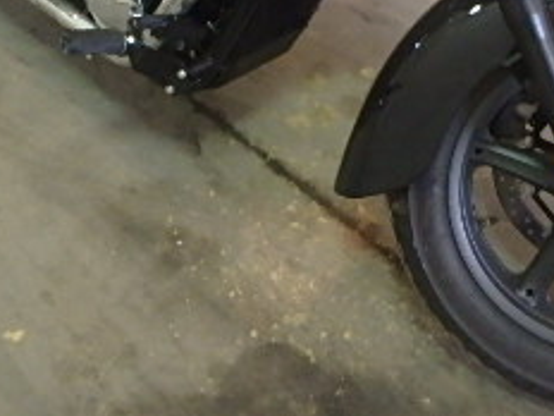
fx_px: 928
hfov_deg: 33.2
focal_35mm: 58
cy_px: -122
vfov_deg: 22.6
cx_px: 277
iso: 800
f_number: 3.5
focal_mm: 3.7
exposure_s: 1/25
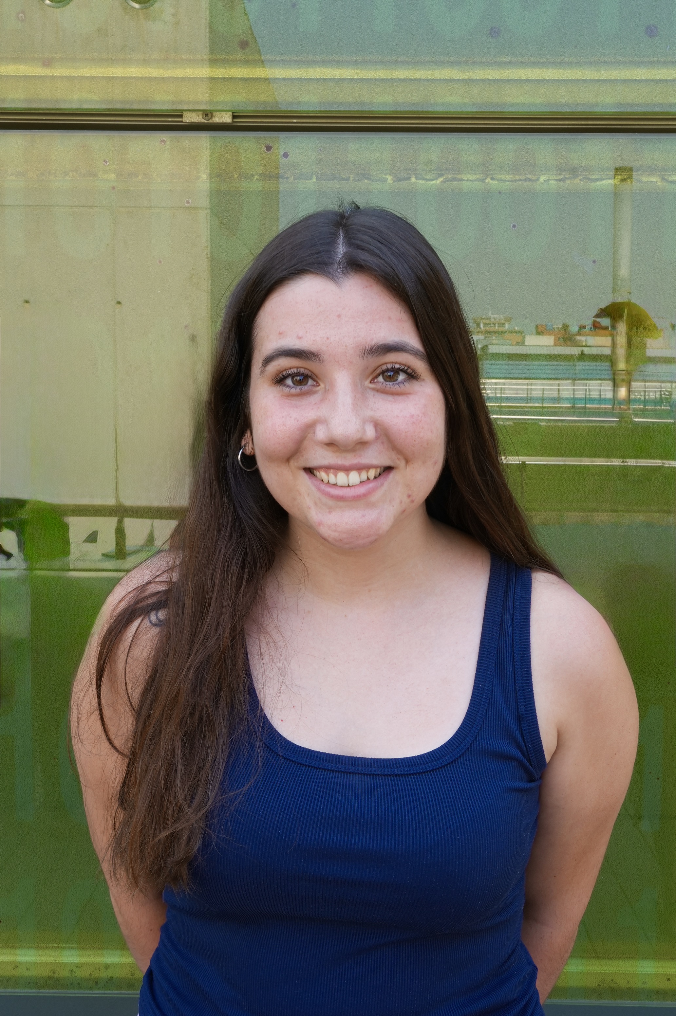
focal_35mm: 46
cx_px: 338
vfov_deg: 42.4
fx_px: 1312
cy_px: 508
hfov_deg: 28.9
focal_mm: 31
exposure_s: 1/20
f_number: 18
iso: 320
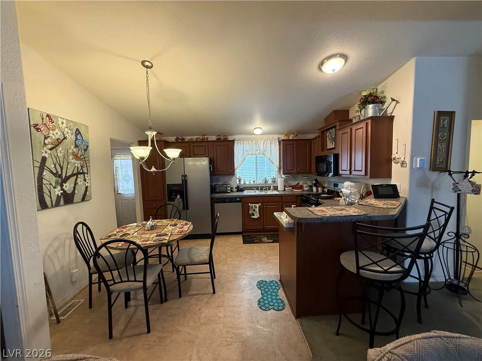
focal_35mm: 14
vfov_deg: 85.7
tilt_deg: -3.3
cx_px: 241
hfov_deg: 102.1
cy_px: 180
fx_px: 195
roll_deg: +1.2
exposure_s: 1/60
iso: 320
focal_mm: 2.22
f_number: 2.2
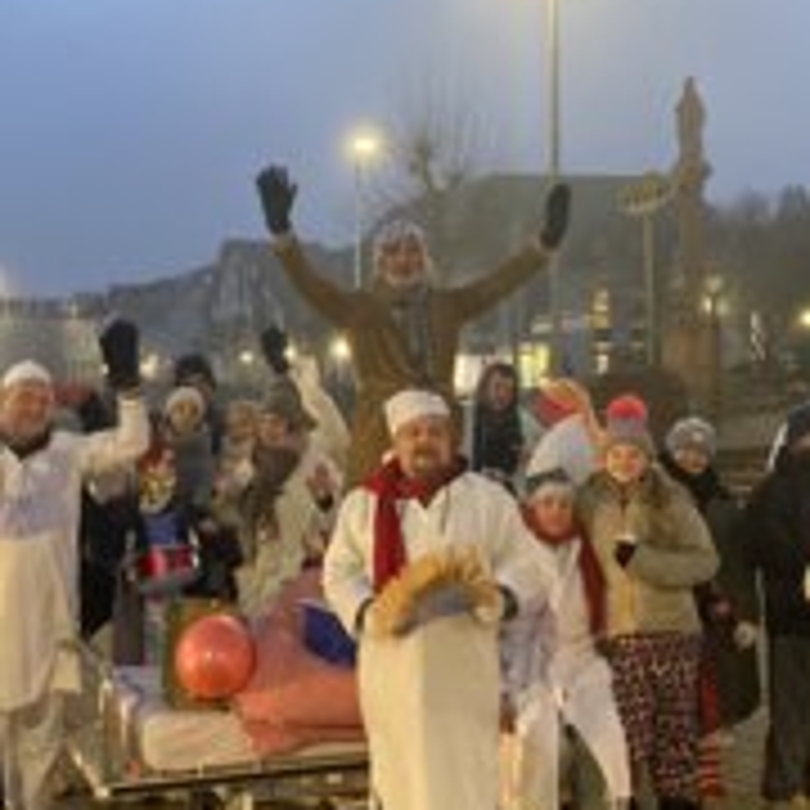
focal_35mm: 51
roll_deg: +1.4
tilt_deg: -5.1
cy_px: 428
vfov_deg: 33.4
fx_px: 1350
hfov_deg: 33.3
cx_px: 320
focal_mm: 4.25
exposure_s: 1/25
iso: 640
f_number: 1.8
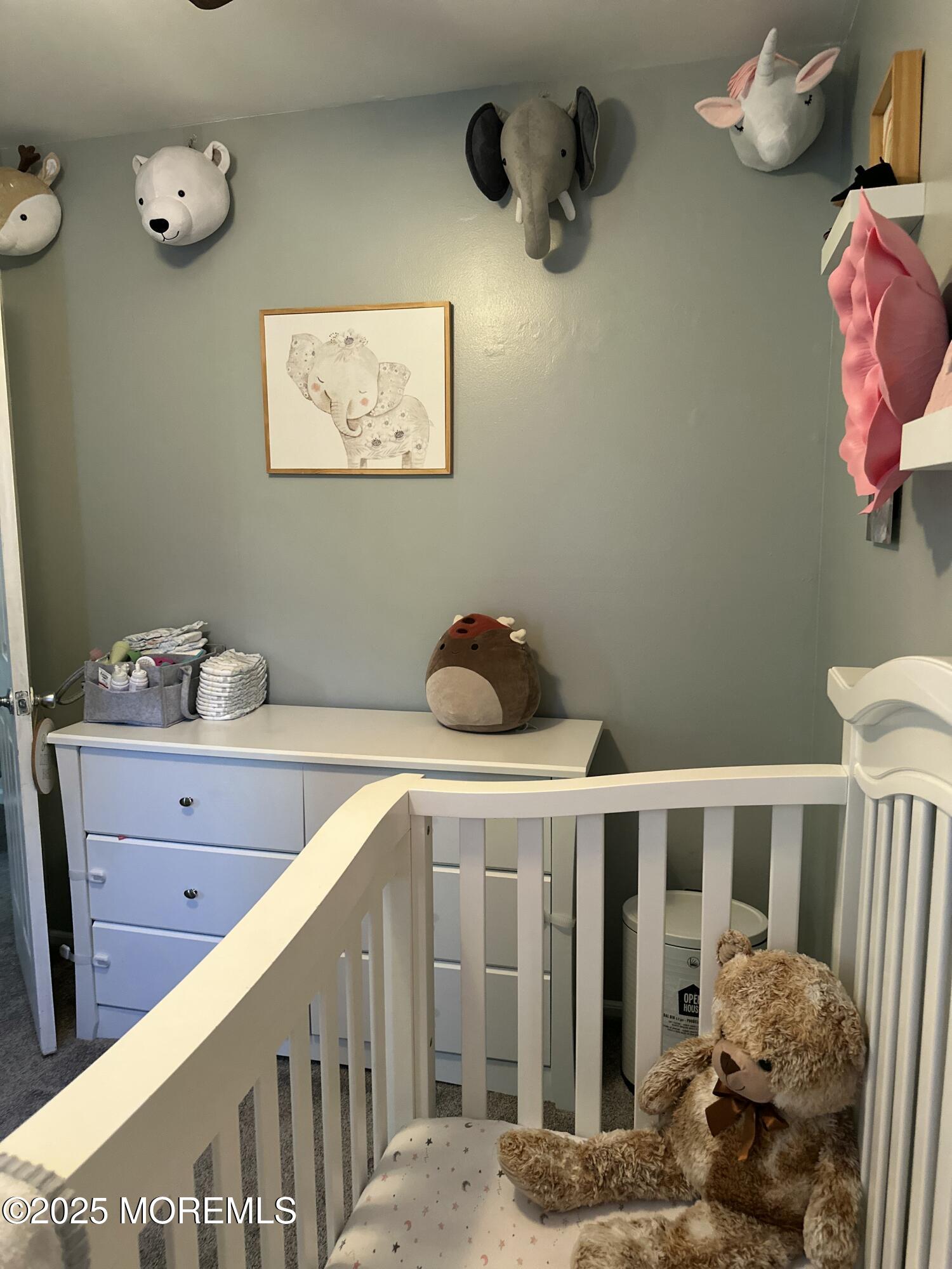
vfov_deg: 71.6
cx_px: 476
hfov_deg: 56.8
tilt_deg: -7.7
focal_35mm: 24
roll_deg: +0.2
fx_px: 880
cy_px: 634
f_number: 1.78
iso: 640
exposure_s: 1/60
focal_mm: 6.86
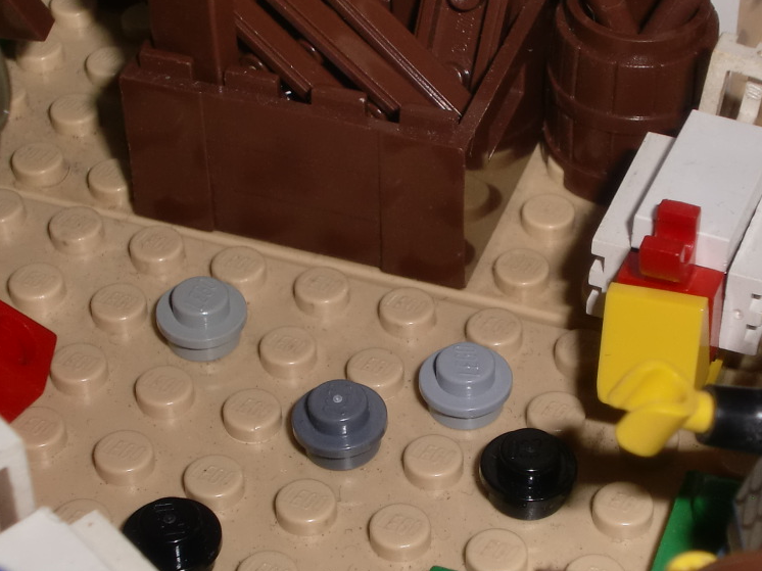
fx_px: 2267
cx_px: 435
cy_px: 322
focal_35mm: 103
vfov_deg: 14.4
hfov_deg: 19.1
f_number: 10
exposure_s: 1/60
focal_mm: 7.91
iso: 64
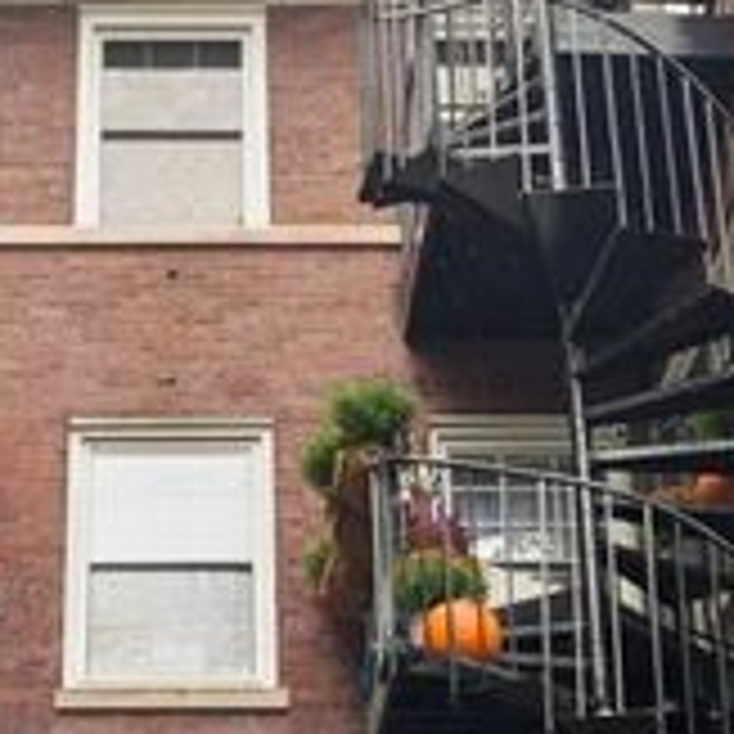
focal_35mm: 91
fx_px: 2183
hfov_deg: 19.0
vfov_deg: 19.0
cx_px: 230
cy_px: 513
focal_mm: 17
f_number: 8
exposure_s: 1/15
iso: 200
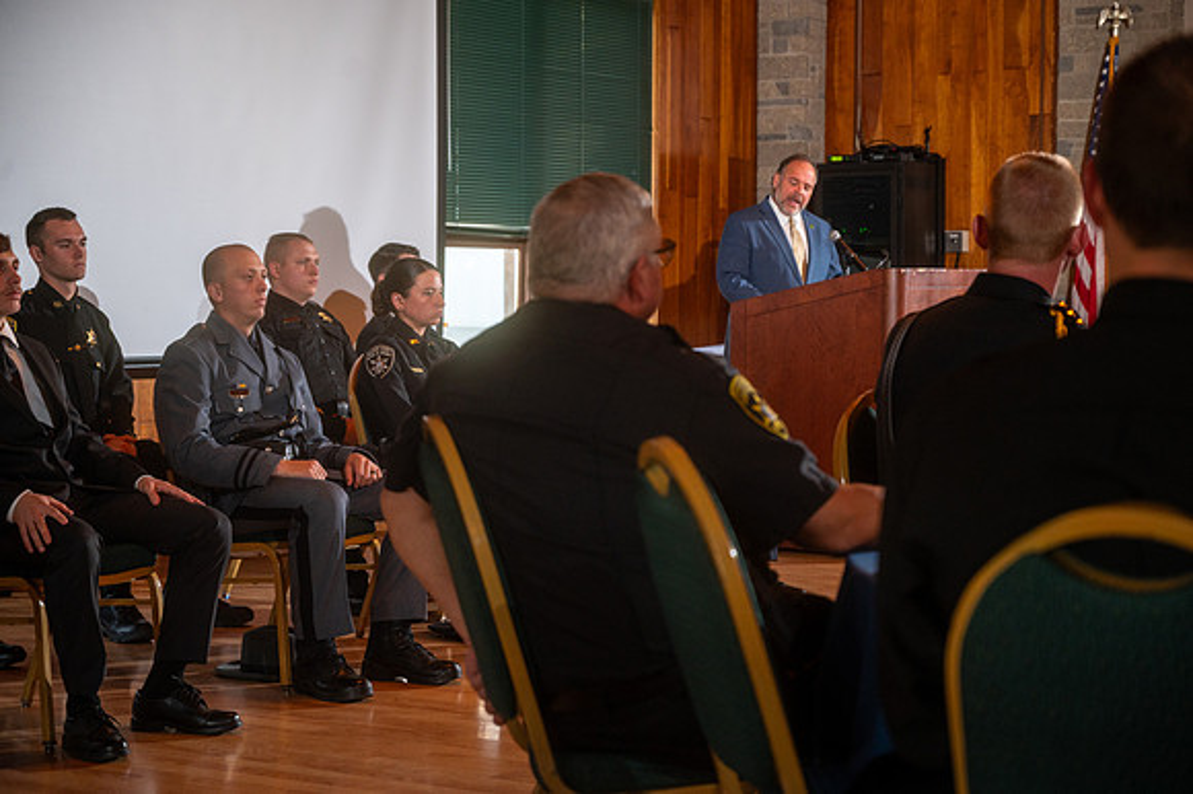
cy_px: 397
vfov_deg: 19.4
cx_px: 596
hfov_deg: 28.9
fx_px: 2318
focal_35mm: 70
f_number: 4
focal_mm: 70
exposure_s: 1/200
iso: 1000
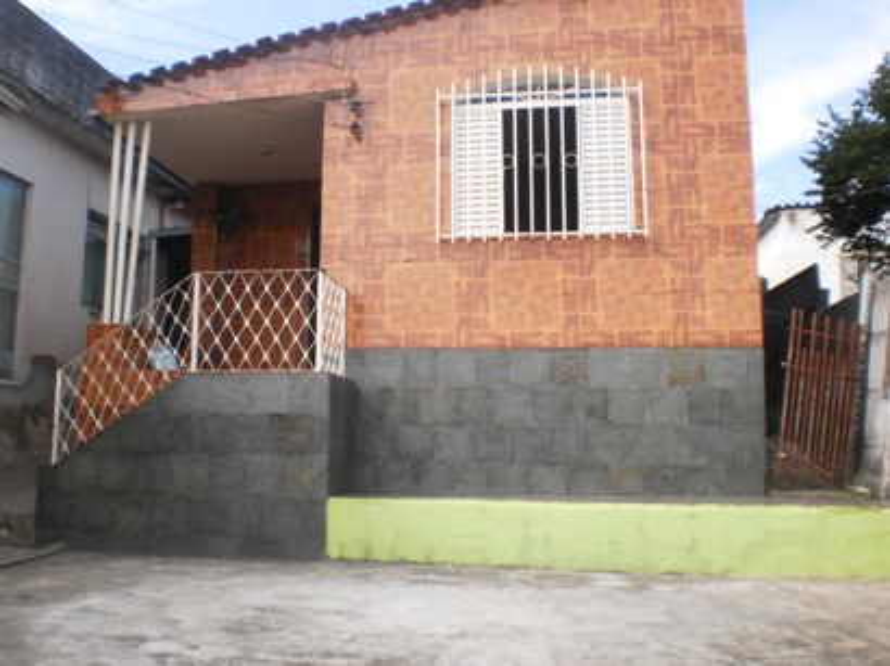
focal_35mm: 36
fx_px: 925
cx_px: 445
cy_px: 333
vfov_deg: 39.6
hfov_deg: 51.4
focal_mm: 6.3
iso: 200
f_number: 4.6
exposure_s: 1/500
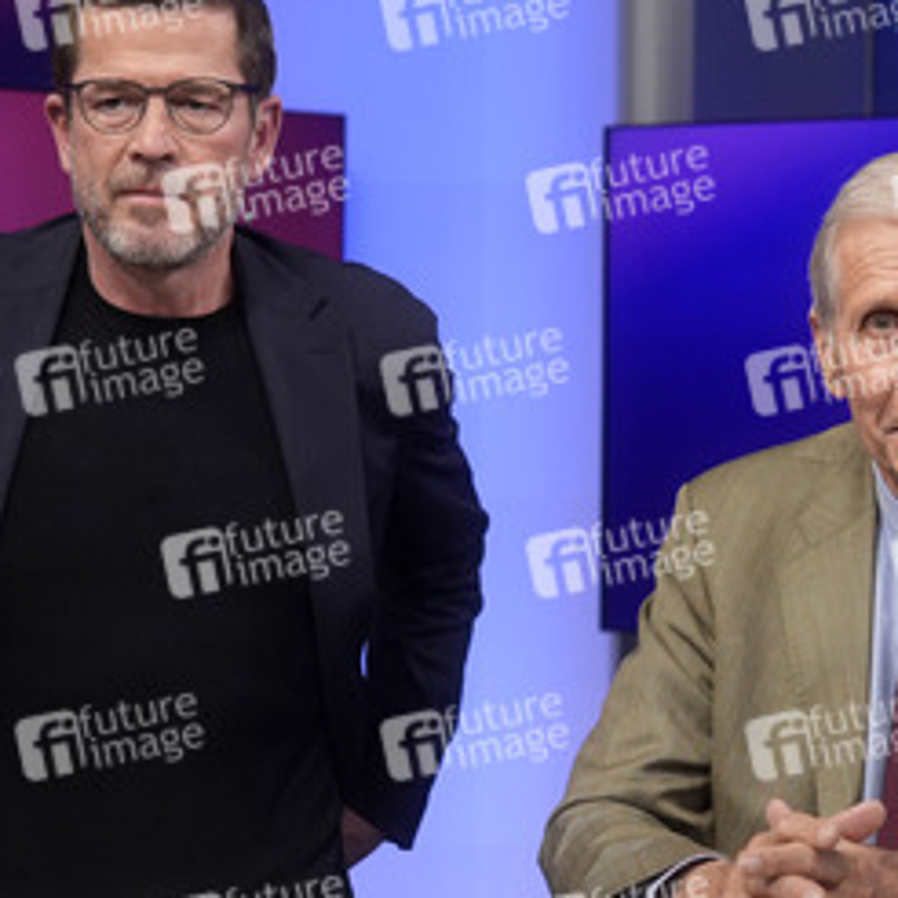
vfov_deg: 24.7
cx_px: 524
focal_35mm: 70
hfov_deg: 24.6
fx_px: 2054
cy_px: 464
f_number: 2.2
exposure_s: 1/250
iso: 640
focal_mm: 30
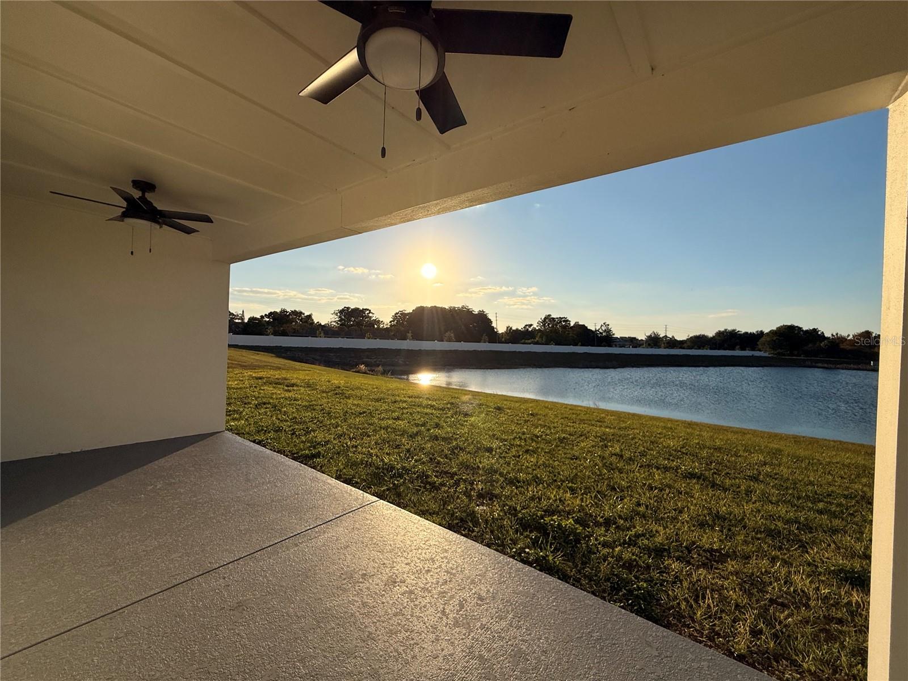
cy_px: 340
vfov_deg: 85.7
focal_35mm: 14
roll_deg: -2.0
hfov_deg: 102.1
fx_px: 367
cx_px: 454
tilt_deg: -0.4
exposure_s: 1/6173
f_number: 2.2
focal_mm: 2.22
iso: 40
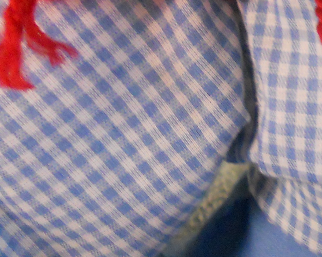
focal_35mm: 112
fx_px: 1067
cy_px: 62
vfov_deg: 13.7
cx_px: 463
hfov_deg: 15.9
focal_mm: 5.8
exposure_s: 1/20
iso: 400
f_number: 3.5
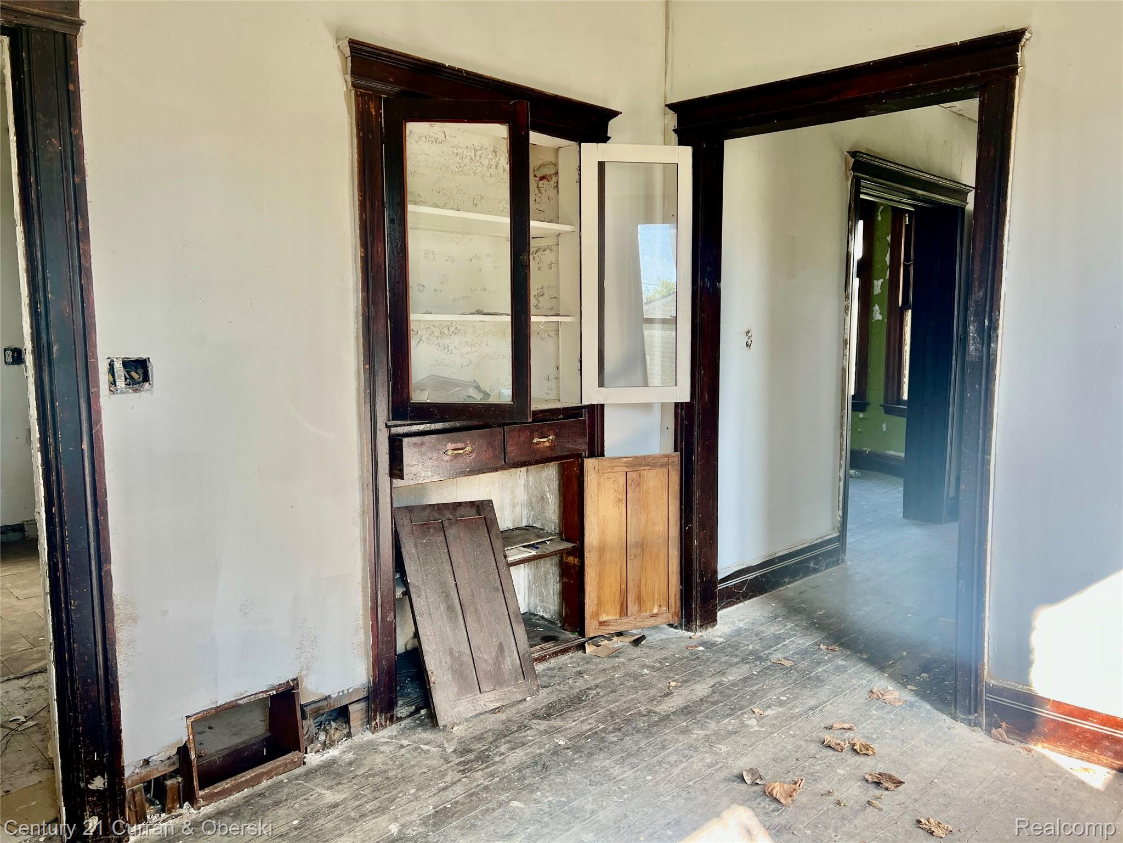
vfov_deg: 53.1
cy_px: 422
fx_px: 843
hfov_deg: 67.3
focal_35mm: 26
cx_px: 562
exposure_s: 1/131
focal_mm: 5.7
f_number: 1.5
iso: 32
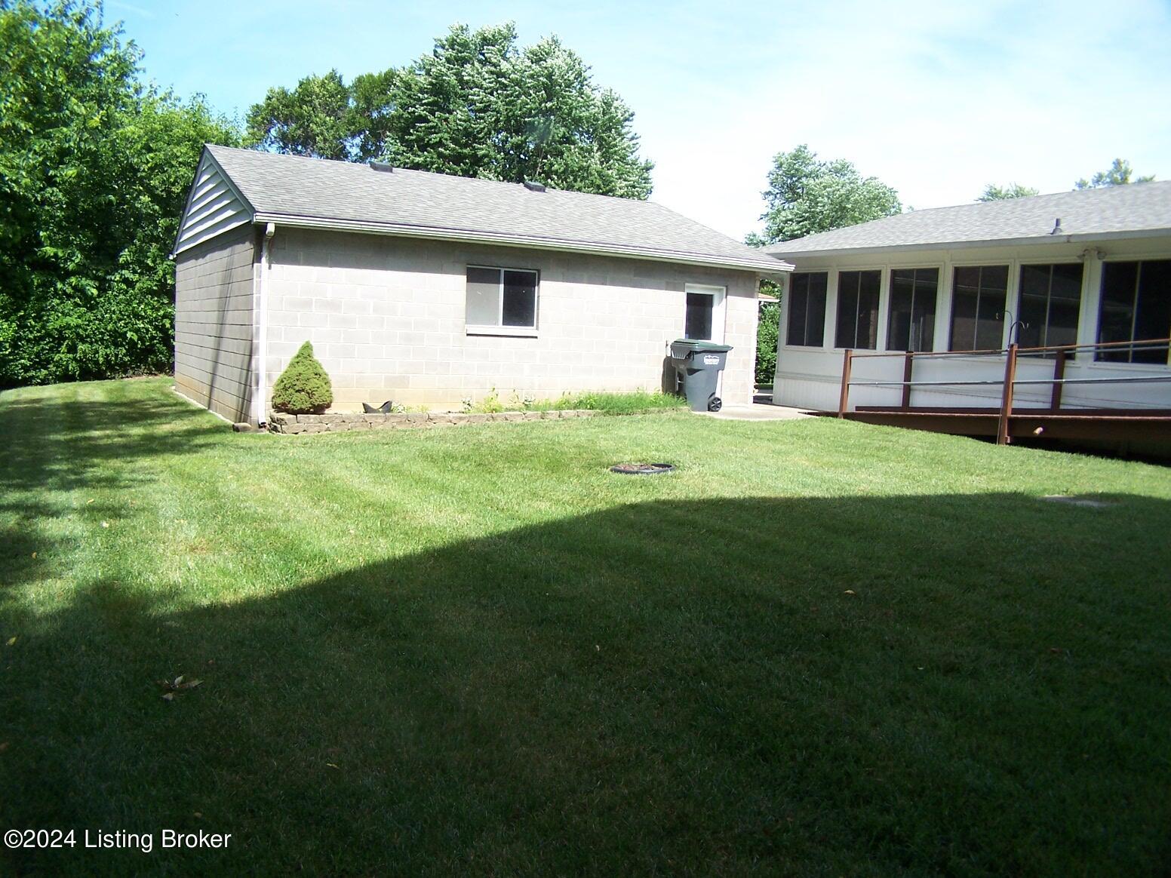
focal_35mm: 38
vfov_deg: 37.7
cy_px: 439
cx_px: 586
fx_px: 1285
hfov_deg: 49.0
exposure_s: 1/500
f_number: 2.8
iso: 80
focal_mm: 6.3
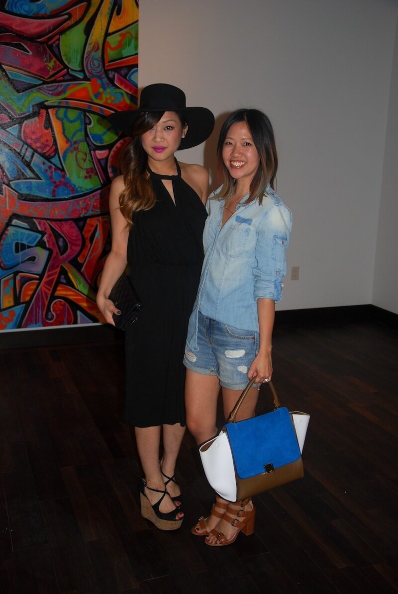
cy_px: 297
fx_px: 620
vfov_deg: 51.2
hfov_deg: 35.6
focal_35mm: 38
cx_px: 199
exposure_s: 1/60
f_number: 4
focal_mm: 25
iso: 200
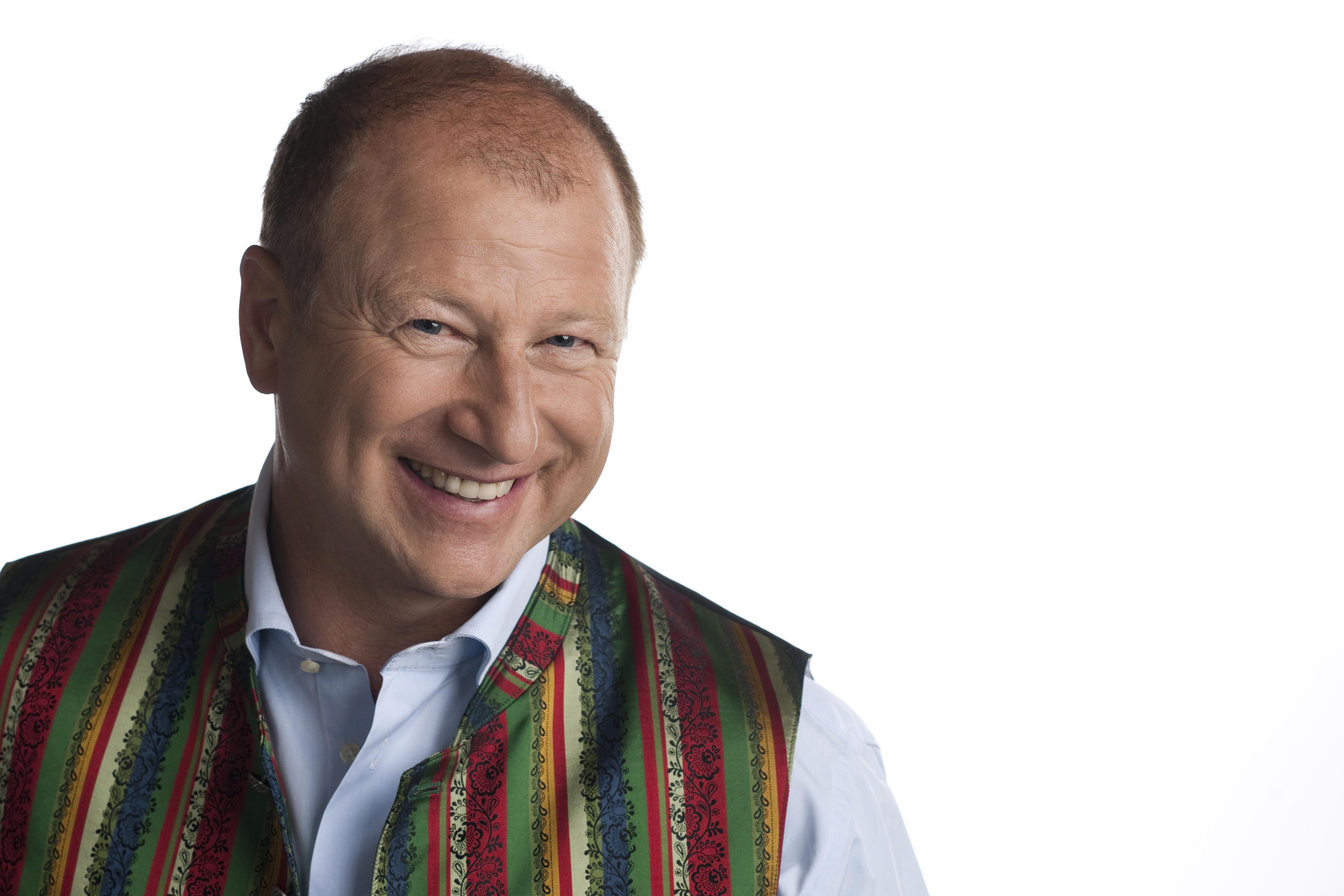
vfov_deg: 12.3
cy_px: 577
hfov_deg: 18.4
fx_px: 4144
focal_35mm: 111
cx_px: 561
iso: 100
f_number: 6.3
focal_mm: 85
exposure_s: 1/125
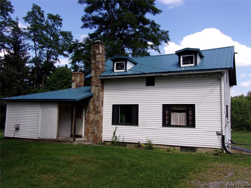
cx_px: 126
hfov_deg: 54.0
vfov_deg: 41.8
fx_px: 246
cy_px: 94
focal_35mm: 34
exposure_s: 1/70
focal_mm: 6.1
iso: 80
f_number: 11.6
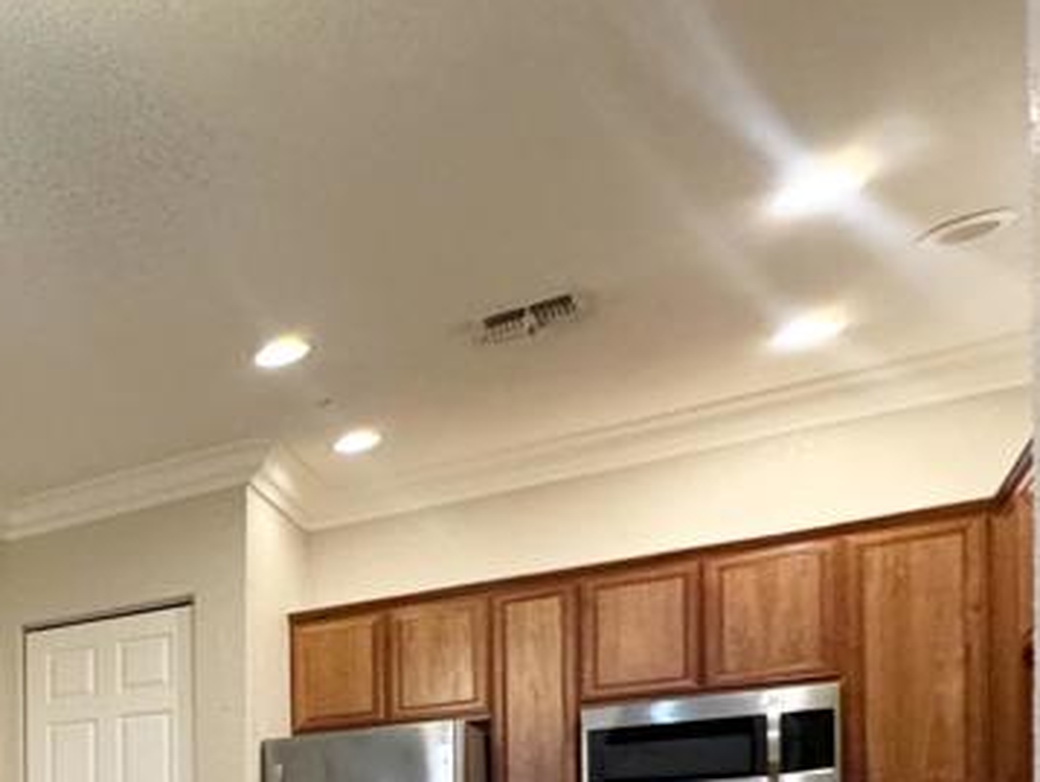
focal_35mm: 40
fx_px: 1203
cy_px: 927
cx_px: -418
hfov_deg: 31.3
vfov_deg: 30.7
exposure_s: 1/60
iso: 320
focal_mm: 2.22
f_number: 2.2
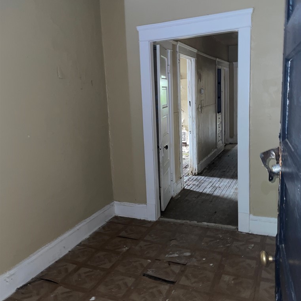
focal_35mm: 31
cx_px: 152
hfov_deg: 52.5
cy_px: 143
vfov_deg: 52.5
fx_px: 305
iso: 64
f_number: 1.6
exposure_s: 1/4
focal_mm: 4.2
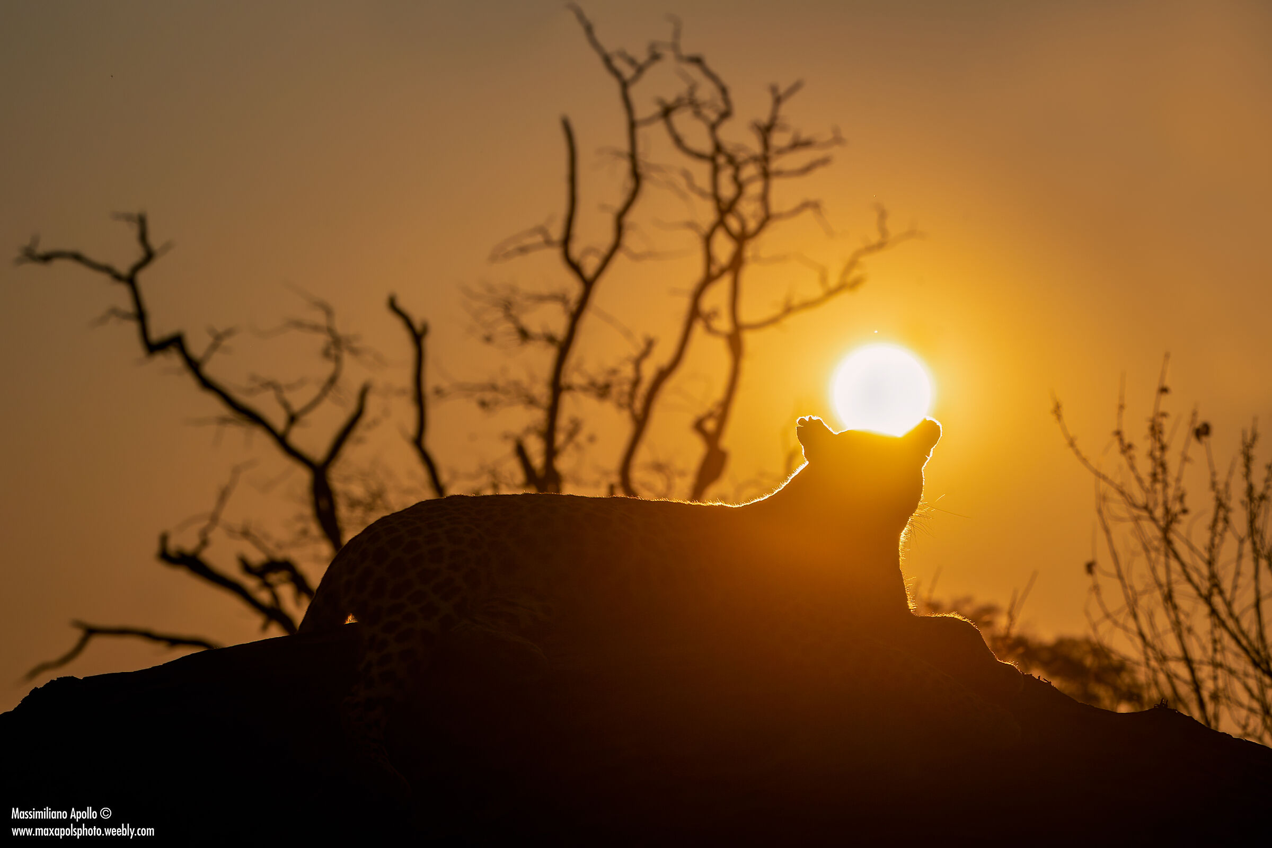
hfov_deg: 8.6
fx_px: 8444
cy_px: 424
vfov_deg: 5.7
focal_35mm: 239
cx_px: 636
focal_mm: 239
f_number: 13
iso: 1000
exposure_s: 1/6400
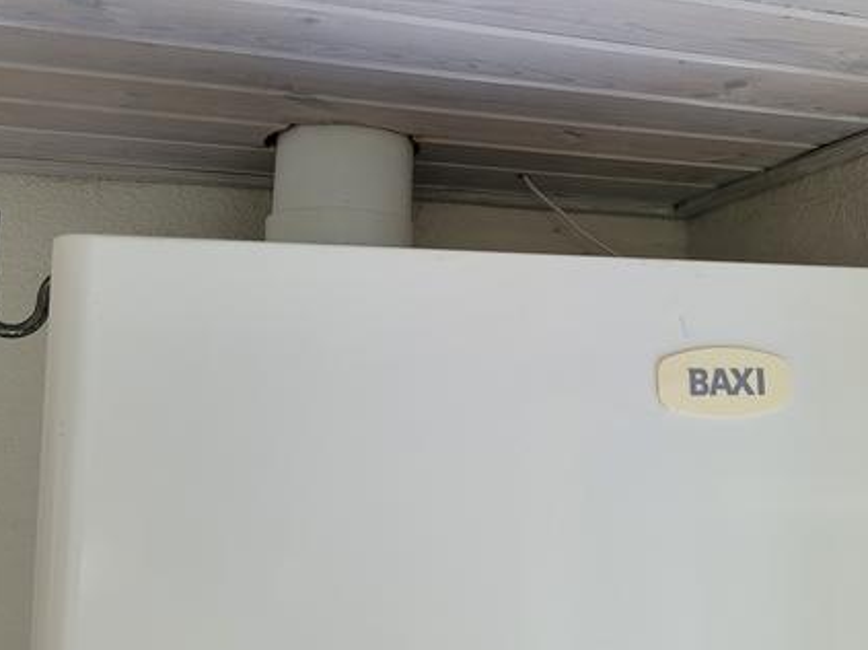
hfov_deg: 49.9
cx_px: 506
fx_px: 927
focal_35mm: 37
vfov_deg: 38.6
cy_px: 290
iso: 160
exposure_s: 1/50
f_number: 1.8
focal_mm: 5.4
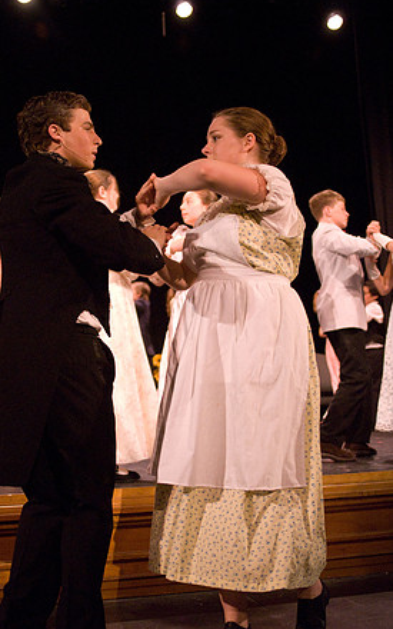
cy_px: 313
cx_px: 181
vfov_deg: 41.4
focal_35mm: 49
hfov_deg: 26.6
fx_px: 832
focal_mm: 31
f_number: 2.8
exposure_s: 1/160
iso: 1600
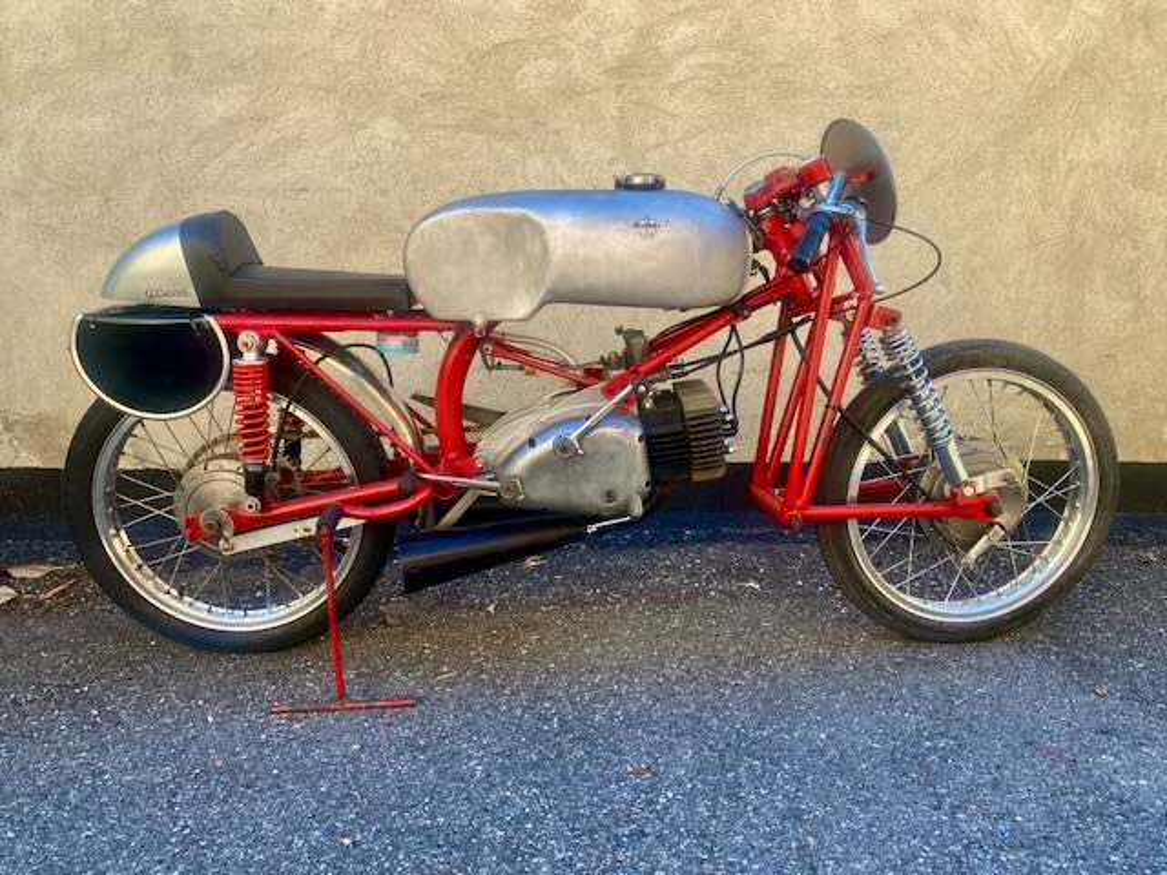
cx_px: 584
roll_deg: -0.5
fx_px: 877
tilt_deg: -8.5
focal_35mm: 26
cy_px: 438
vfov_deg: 53.1
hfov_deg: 67.3
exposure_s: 1/255
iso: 32
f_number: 1.8
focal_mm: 4.25
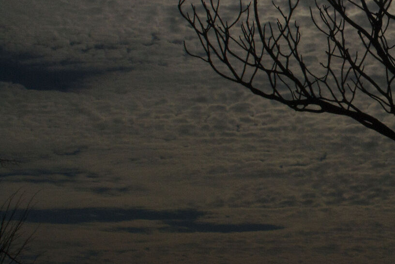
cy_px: 65
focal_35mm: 106
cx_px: 441
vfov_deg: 12.9
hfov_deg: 18.5
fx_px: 1163
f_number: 25
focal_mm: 24
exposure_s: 1/3200
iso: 400
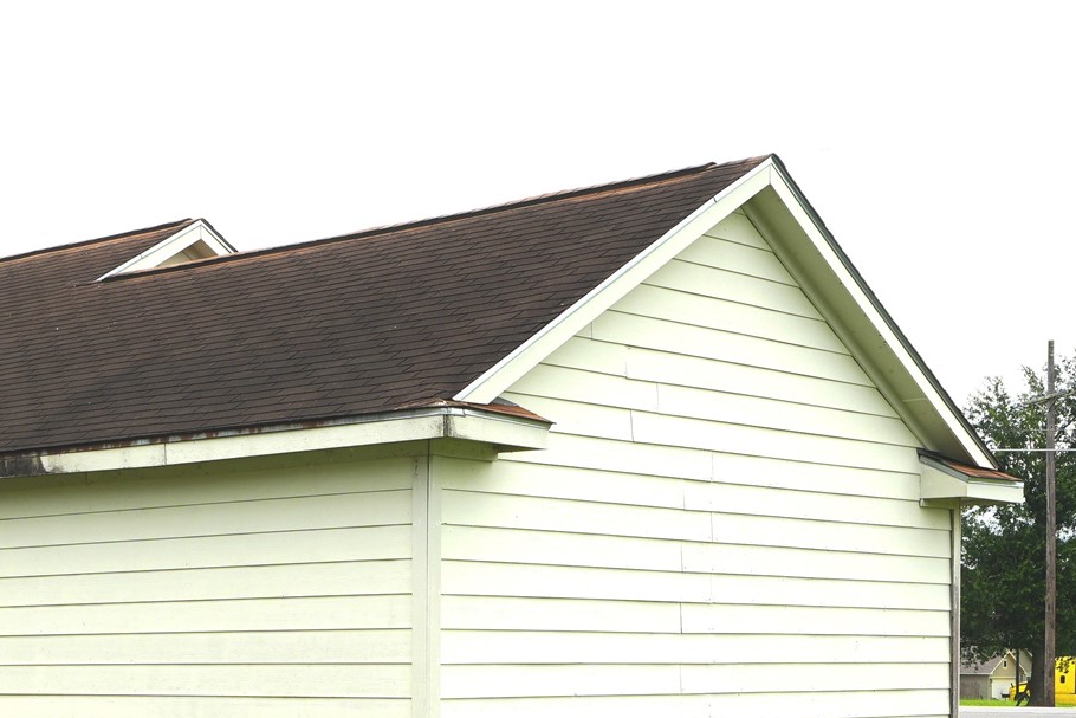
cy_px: 672
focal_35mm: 74
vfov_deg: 18.1
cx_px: -114
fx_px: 2212
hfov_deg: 25.3
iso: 100
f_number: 10
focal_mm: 31
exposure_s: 1/160
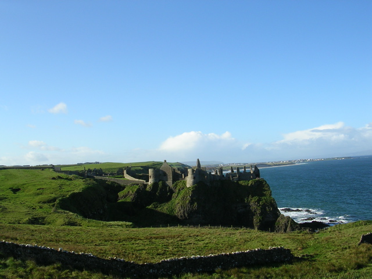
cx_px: 186
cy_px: 140
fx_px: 408
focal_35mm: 38
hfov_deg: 49.0
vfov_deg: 37.7
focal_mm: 5.8
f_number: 5.6
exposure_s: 1/239
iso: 50
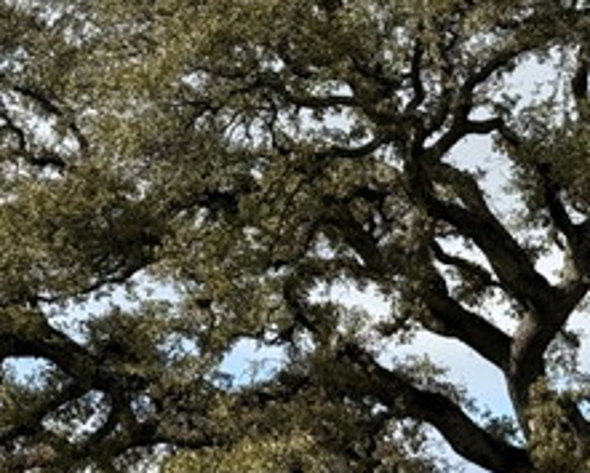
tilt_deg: +3.8
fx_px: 2568
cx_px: 547
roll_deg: -0.6
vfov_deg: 10.3
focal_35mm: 147
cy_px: 568
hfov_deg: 13.0
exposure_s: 1/4587
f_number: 1.78
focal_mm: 6.76
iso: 100
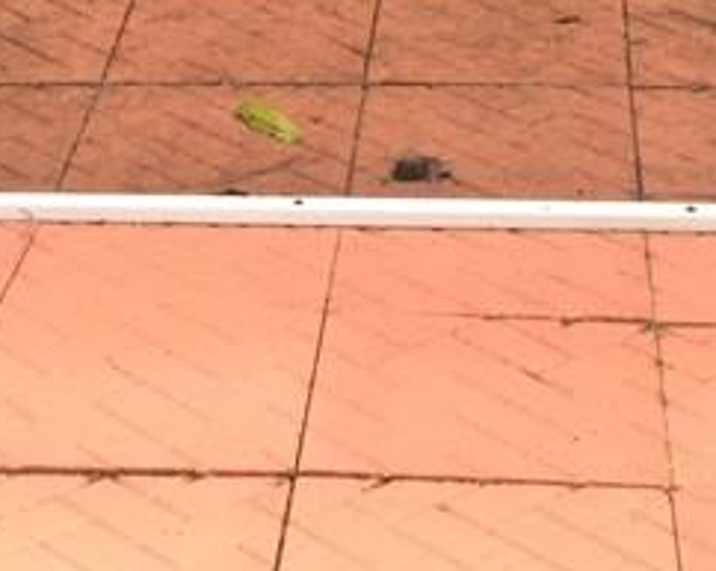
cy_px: -175
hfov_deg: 16.0
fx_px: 2540
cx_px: 408
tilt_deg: -17.1
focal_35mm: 120
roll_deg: -1.4
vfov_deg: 12.4
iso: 32
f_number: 2.2
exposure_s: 1/120
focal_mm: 4.15
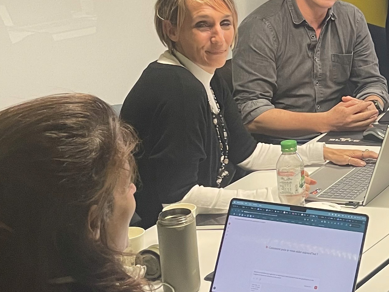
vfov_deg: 17.6
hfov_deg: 20.9
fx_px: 944
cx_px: 521
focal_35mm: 84
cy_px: 131
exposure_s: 1/50
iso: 125
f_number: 1.6
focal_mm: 4.2
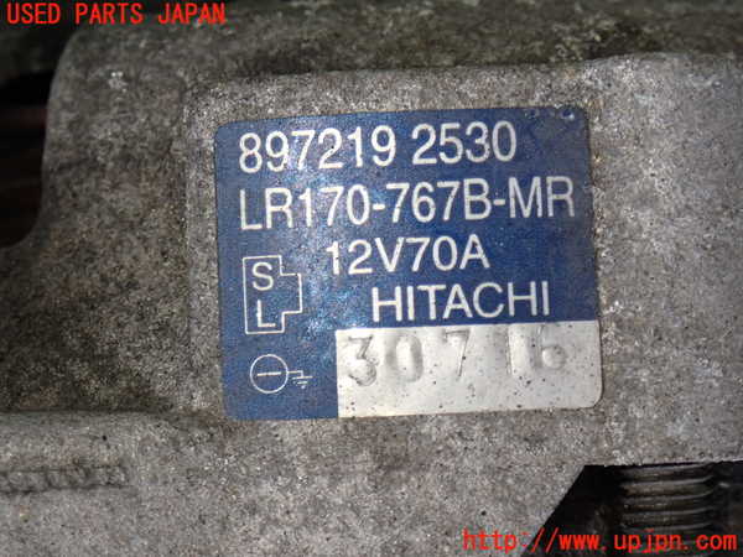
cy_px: 278
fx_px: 1889
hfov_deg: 22.3
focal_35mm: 88
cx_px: 372
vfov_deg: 16.8
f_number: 4.5
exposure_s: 1/80
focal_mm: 15.66
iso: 320
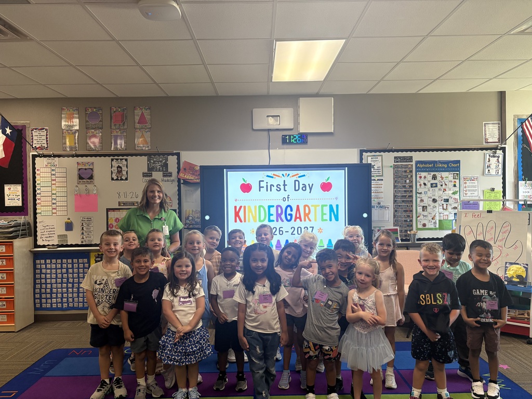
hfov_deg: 67.3
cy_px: 200
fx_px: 400
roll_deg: +0.9
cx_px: 266
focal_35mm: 26
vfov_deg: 53.1
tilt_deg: -0.1
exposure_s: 1/60
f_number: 1.6
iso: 200
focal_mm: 5.96
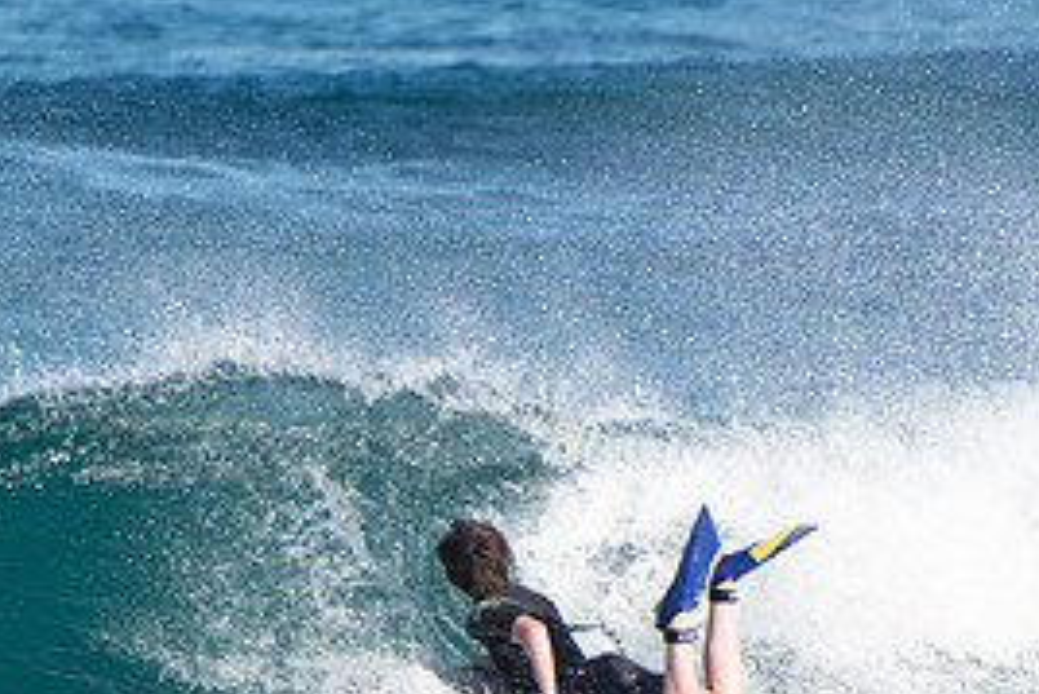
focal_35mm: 1299
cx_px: 341
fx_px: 37509
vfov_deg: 1.1
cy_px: 735
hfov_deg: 1.6
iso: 360
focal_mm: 400
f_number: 5.6
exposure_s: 1/1250
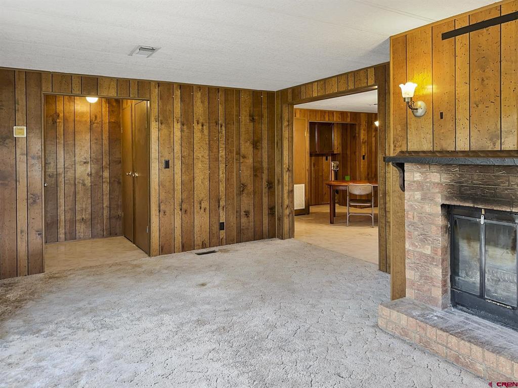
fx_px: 359
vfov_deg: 56.8
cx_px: 259
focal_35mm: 24
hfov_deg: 71.6
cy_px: 194
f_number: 1.8
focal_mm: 6.86
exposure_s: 1/60
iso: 125
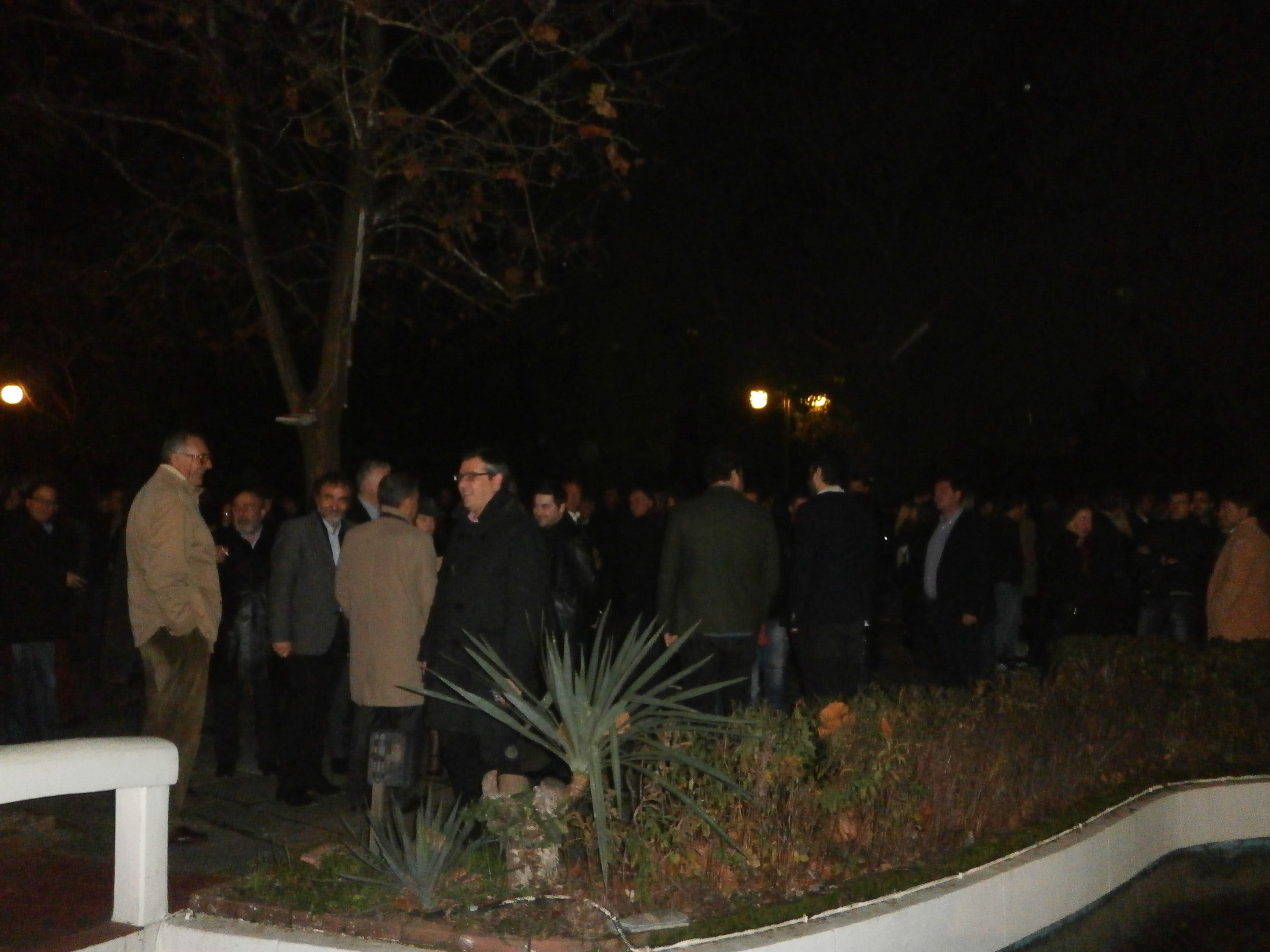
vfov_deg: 45.4
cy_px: 476
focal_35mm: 31
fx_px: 1137
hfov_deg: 58.4
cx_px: 635
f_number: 2.9
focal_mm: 5.5
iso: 800
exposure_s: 1/30
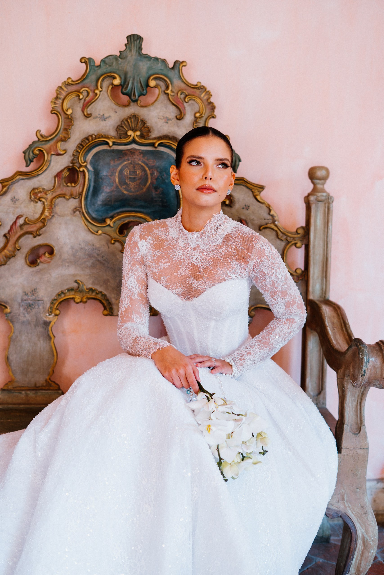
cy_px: 288
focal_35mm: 50
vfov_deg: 39.6
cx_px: 192
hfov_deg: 27.0
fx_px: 800
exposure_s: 1/100
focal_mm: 50
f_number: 2.5
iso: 200
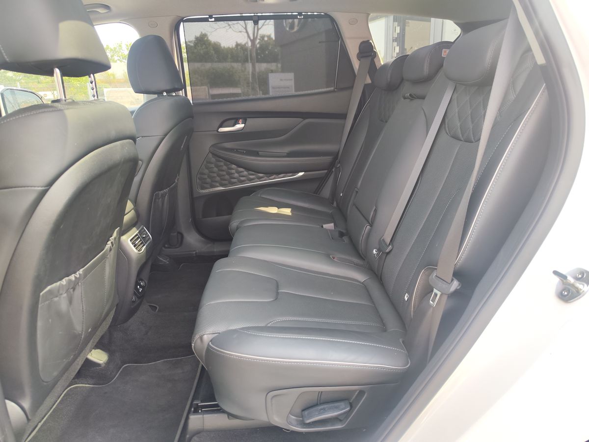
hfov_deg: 73.9
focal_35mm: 23
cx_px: 294
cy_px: 221
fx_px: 391
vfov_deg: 58.9
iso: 86
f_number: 1.69
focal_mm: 7.01
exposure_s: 1/100
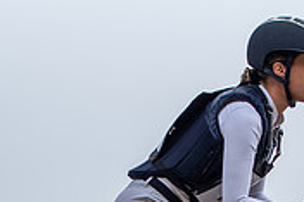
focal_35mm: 237
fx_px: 1999
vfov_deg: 5.7
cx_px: 185
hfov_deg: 8.7
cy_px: 302
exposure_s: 1/2000
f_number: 3.5
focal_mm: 70
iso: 160
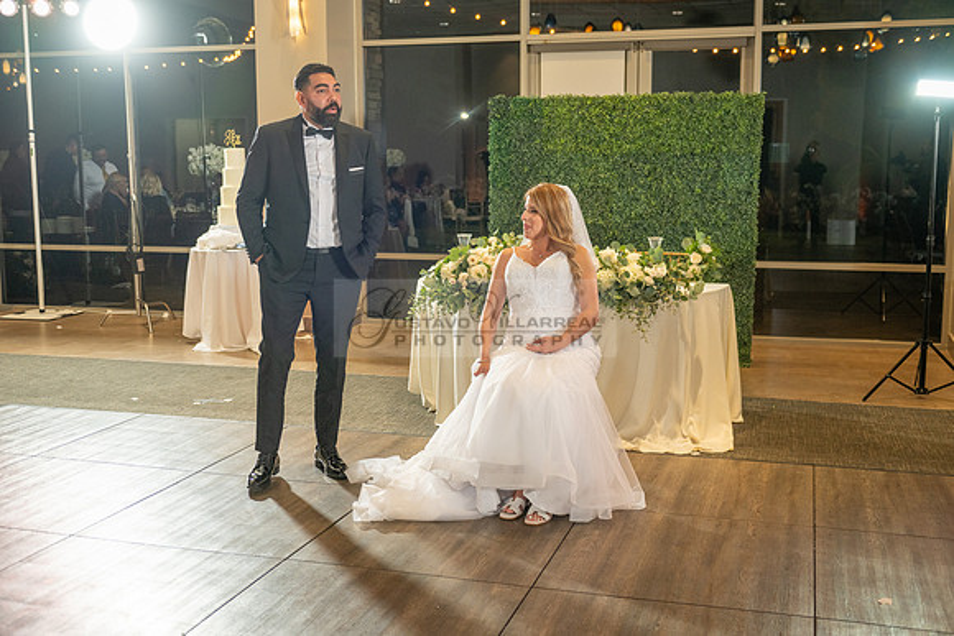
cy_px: 318
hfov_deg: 48.4
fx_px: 1060
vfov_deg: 33.4
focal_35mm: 40
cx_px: 477
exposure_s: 1/160
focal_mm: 40
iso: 800
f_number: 3.5
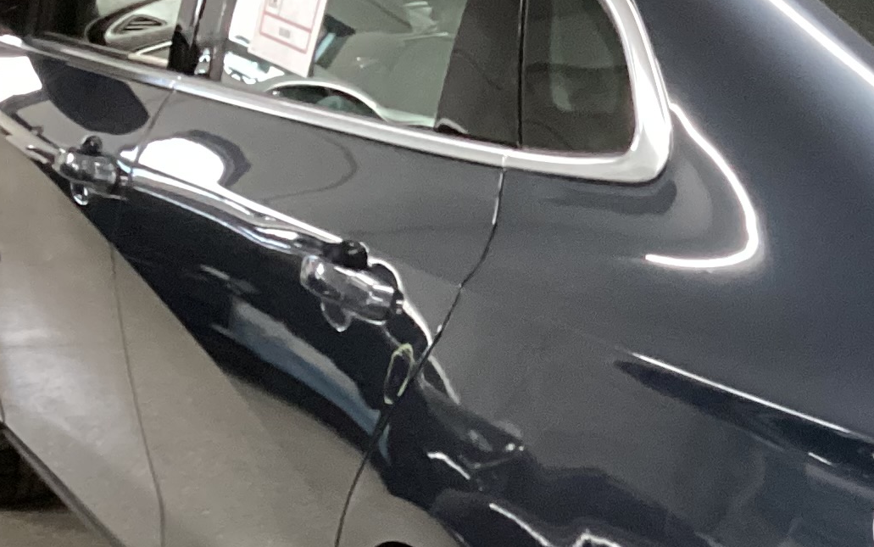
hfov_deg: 18.5
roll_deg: -0.4
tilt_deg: -20.8
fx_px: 2478
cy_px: 518
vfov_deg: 12.5
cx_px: 1155
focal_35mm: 104
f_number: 2.4
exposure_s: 1/40
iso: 400
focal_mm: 3.3
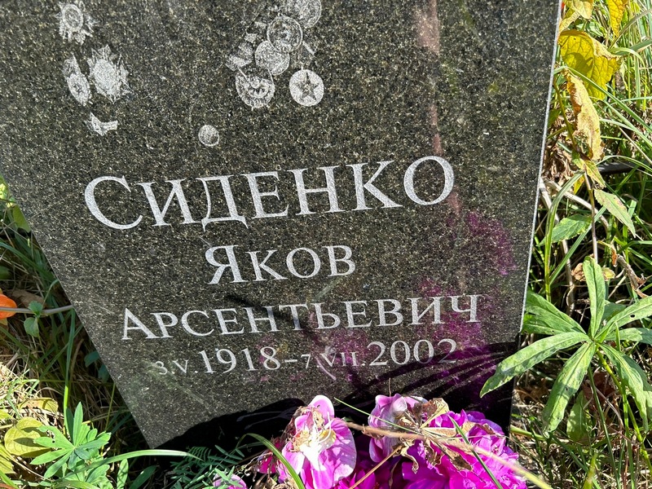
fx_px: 490
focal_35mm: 26
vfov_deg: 53.1
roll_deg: +10.4
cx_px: 326
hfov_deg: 67.3
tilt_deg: -34.0
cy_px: 244
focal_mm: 5.7
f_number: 1.5
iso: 50
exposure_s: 1/526
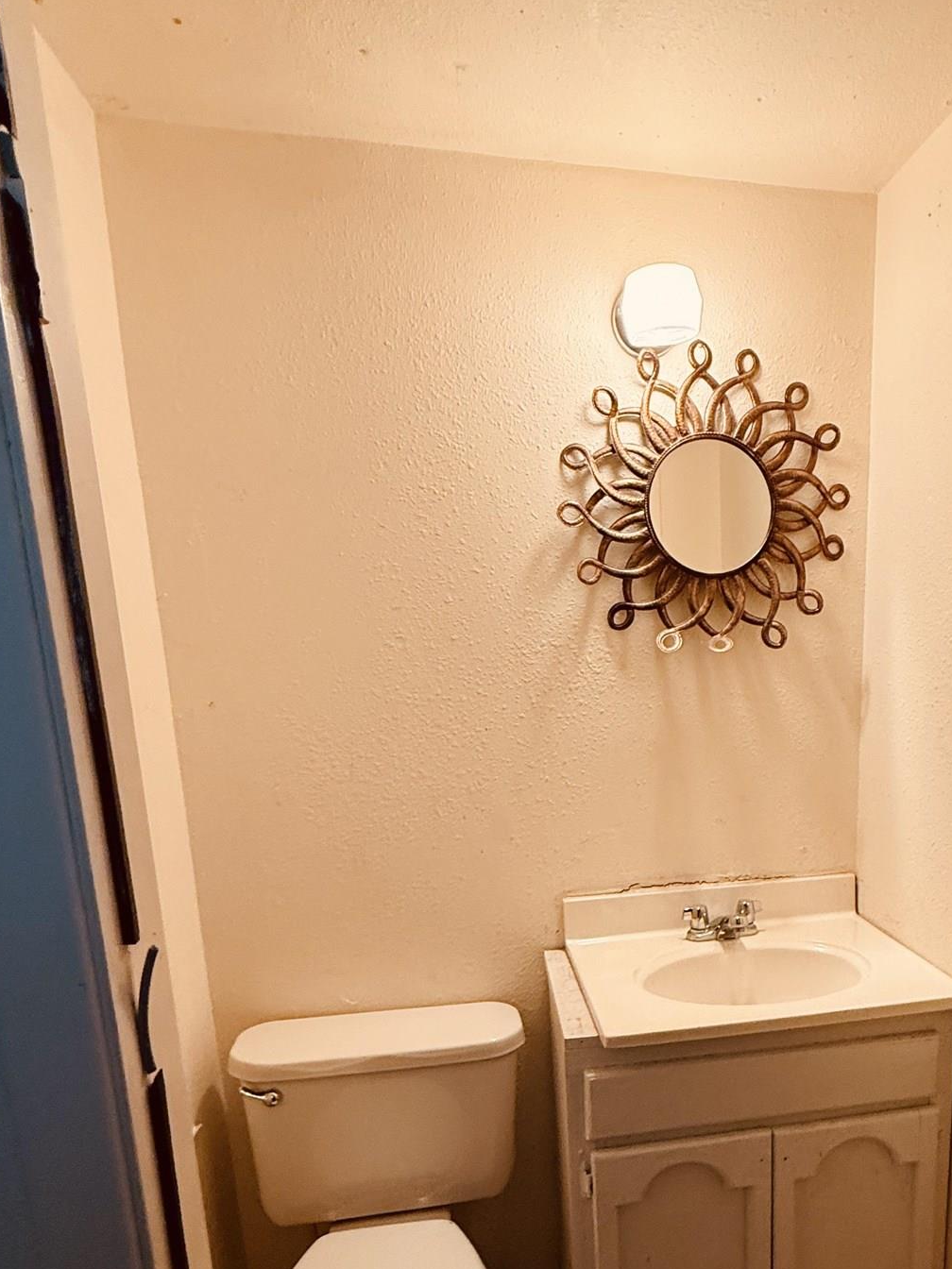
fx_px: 880
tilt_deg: -11.8
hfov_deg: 55.6
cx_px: 638
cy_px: 837
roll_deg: +0.6
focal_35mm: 24
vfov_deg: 69.7
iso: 200
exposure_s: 1/60
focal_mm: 2.22
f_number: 2.2
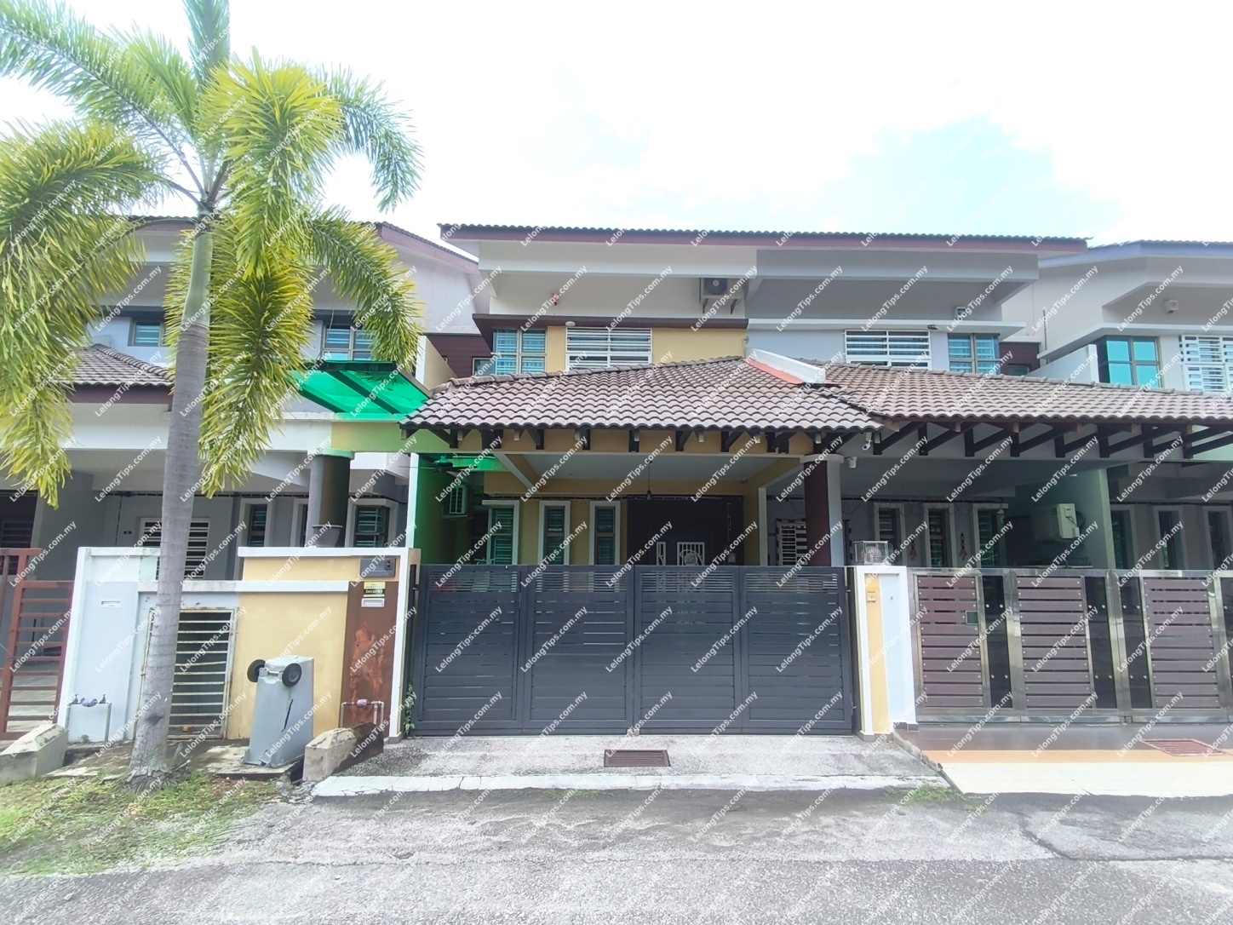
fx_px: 534
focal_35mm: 15
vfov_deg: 81.7
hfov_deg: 98.2
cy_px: 462
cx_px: 616
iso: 50
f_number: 2.2
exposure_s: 1/700
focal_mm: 1.65
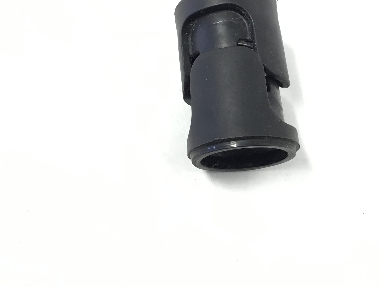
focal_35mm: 46
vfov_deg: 31.2
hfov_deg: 41.2
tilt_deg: -65.2
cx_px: 208
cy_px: 89
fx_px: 506
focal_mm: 3.3
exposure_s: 1/30
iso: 100
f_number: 2.4
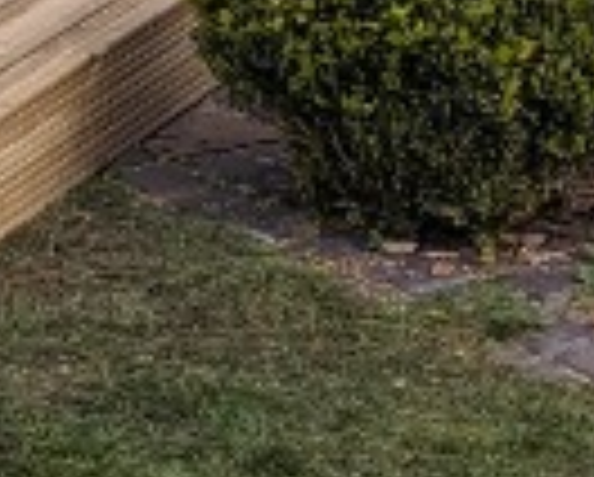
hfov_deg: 8.6
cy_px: -477
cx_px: -614
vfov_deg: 7.0
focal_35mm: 213
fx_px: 3750
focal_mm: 6.9
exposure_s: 1/968
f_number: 1.68
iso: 21
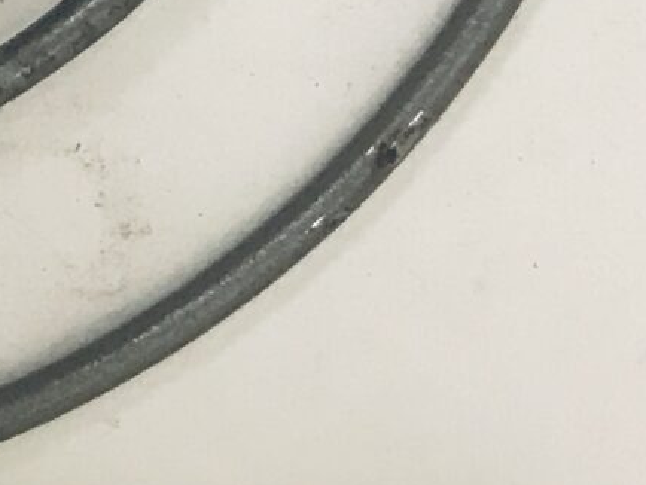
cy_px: -400
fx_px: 3081
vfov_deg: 8.6
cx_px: -650
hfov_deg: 10.9
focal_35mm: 165
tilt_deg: -80.8
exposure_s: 1/33
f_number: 1.8
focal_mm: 3.99
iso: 32
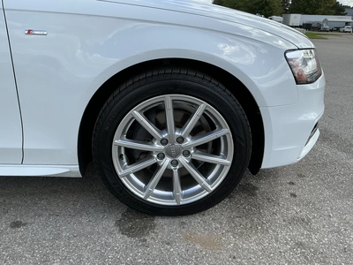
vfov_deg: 49.7
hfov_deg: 63.4
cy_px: 132
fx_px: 286
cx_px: 176
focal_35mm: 28
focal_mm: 3
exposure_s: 1/912
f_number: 1.8
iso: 25
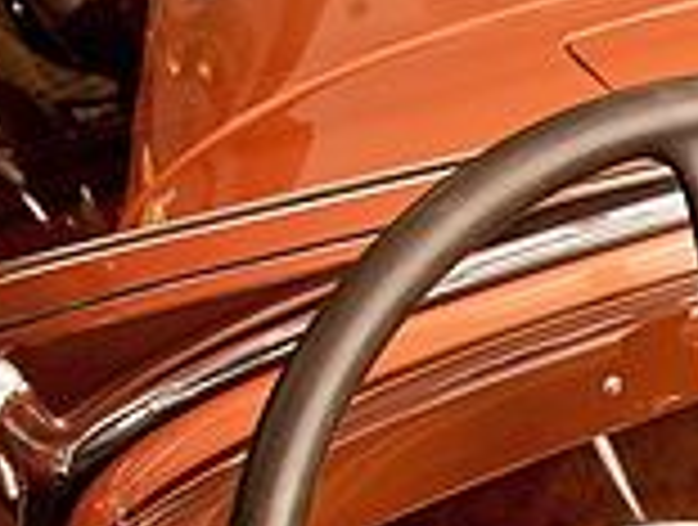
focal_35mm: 89
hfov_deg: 18.1
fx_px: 1799
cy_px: 856
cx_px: 1207
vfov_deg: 15.1
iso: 400
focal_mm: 24
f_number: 8
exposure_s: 1/200
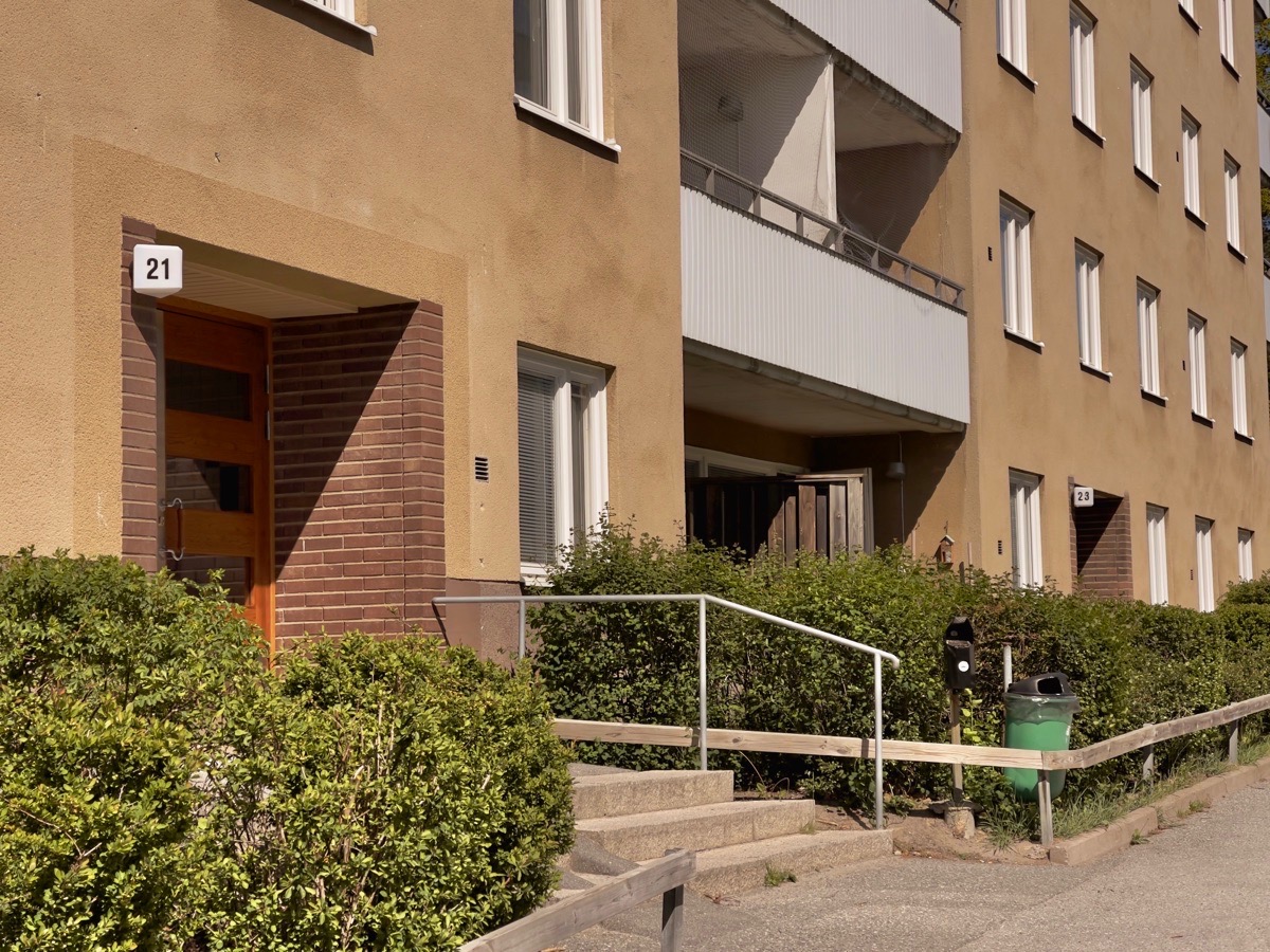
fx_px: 2348
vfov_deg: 22.9
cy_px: 476
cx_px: 635
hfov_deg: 30.3
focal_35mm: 64
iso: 32
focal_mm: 7.5
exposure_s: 1/2320
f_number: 2.2
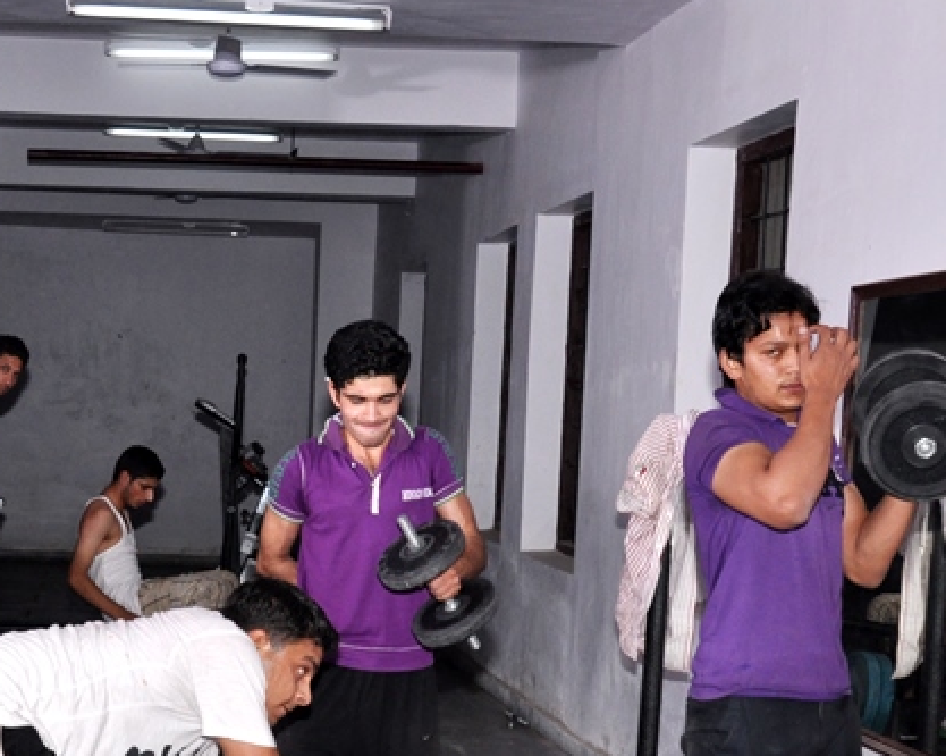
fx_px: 2126
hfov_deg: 24.7
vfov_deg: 19.9
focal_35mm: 76
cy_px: 642
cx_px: 184
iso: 320
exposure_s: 1/200
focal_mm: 22
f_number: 11
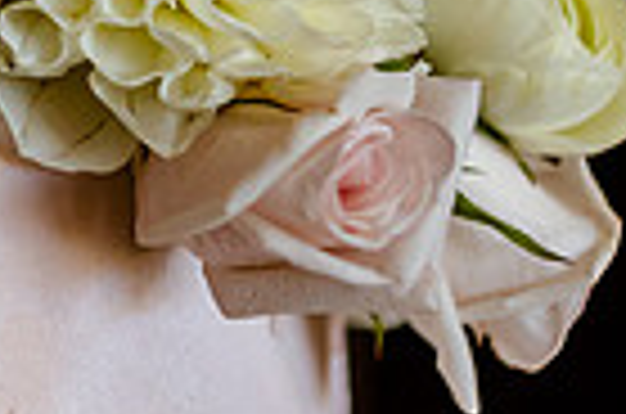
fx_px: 6332
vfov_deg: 3.7
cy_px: -32
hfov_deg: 5.6
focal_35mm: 365
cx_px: -59
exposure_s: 1/320
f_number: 4
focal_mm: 85
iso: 2000
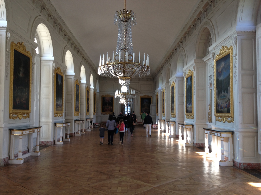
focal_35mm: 35
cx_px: 130
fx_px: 264
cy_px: 98
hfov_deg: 52.6
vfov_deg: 40.7
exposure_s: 1/40
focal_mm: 4.28
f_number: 2.4
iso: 50
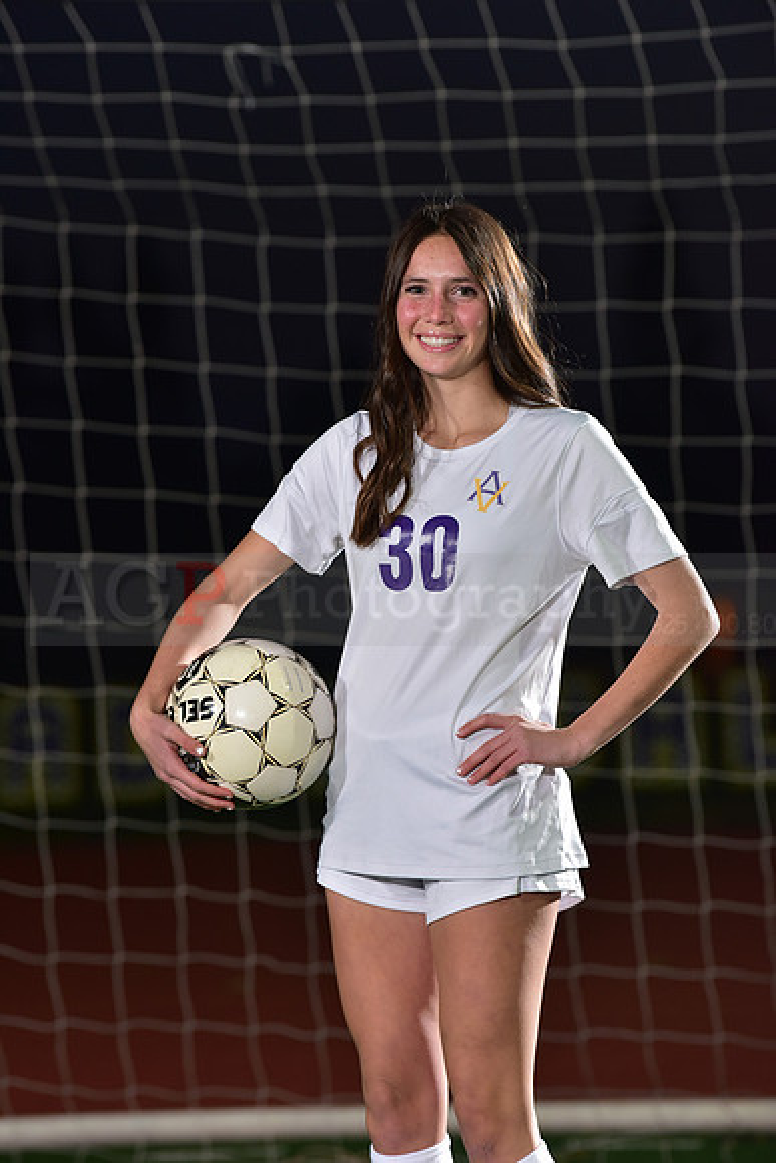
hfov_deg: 6.9
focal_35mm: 200
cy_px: 582
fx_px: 6462
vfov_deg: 10.3
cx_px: 388
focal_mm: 200
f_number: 5
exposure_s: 1/200
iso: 1000
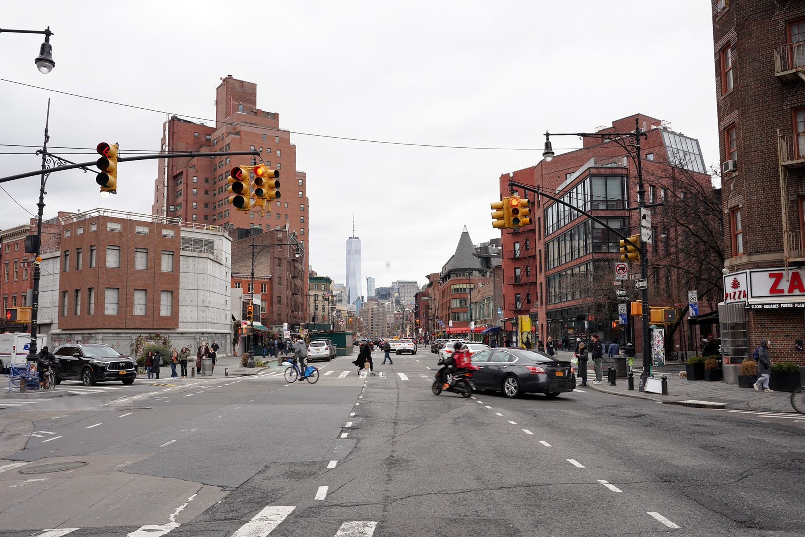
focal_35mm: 30
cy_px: 268
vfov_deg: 43.6
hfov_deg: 61.9
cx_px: 402
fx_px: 671
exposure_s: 1/100
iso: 400
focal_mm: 30
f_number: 13
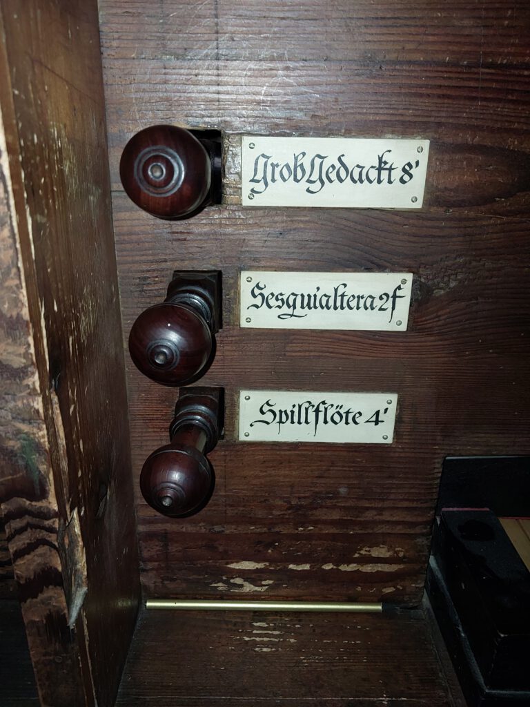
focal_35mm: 30
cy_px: 354
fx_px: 612
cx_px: 265
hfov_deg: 46.8
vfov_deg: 60.0
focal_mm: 4.6
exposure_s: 1/50
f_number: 1.8
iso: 80
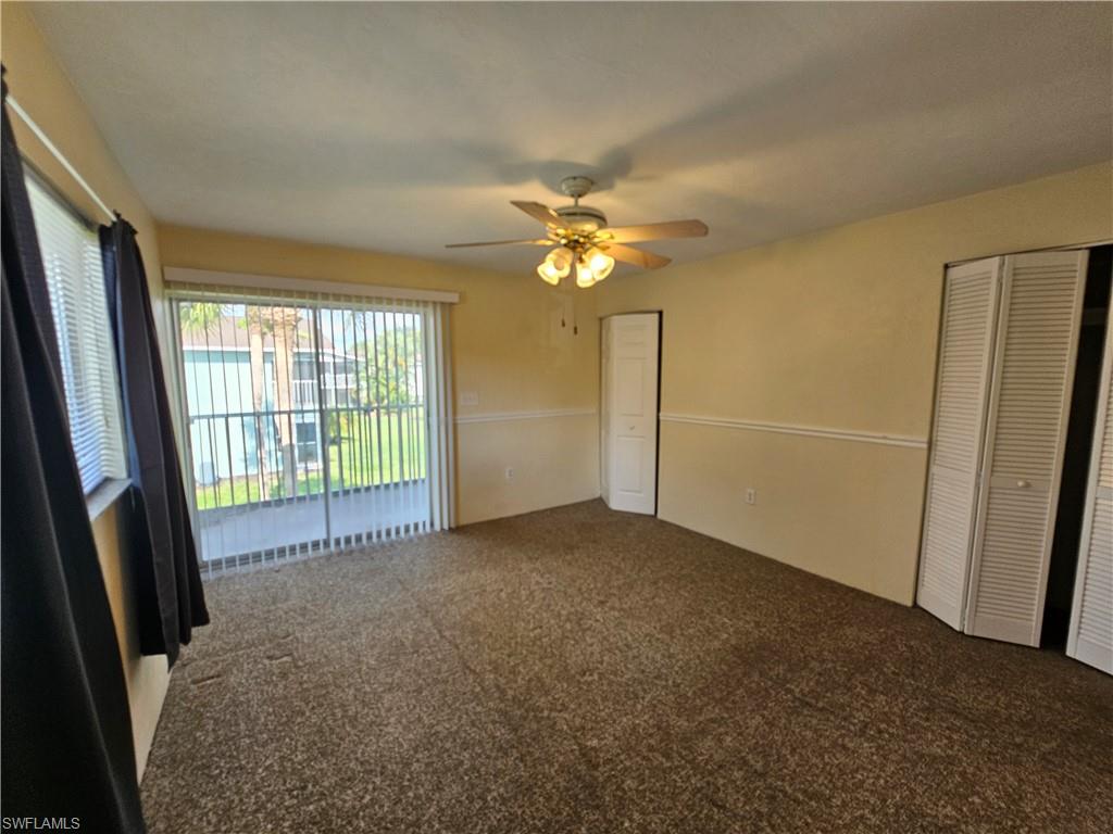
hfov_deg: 106.2
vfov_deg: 89.9
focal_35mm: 13
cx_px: 556
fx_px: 418
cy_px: 417
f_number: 2.2
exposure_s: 1/60
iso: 80
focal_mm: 2.2
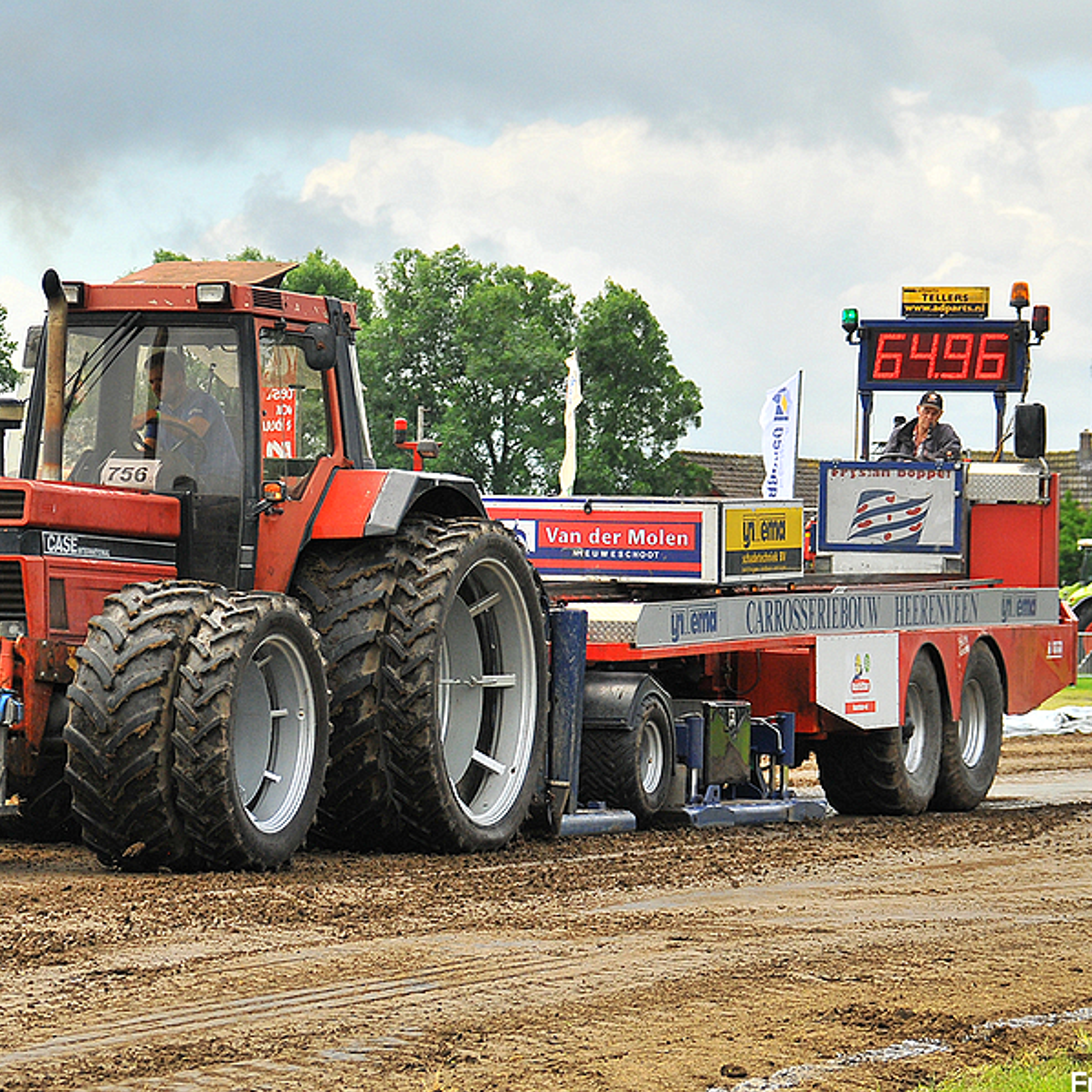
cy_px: 482
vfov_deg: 10.3
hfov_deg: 10.3
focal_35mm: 170
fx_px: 6067
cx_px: 320
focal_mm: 78
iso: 500
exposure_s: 1/1600
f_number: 5.6
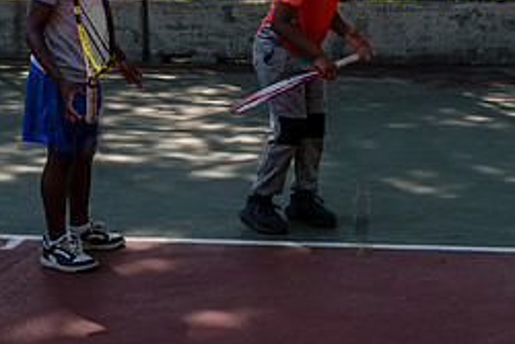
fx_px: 1288
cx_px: 358
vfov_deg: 15.0
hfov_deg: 22.5
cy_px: 17
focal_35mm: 90
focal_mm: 34
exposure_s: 1/640
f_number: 3.5
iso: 200
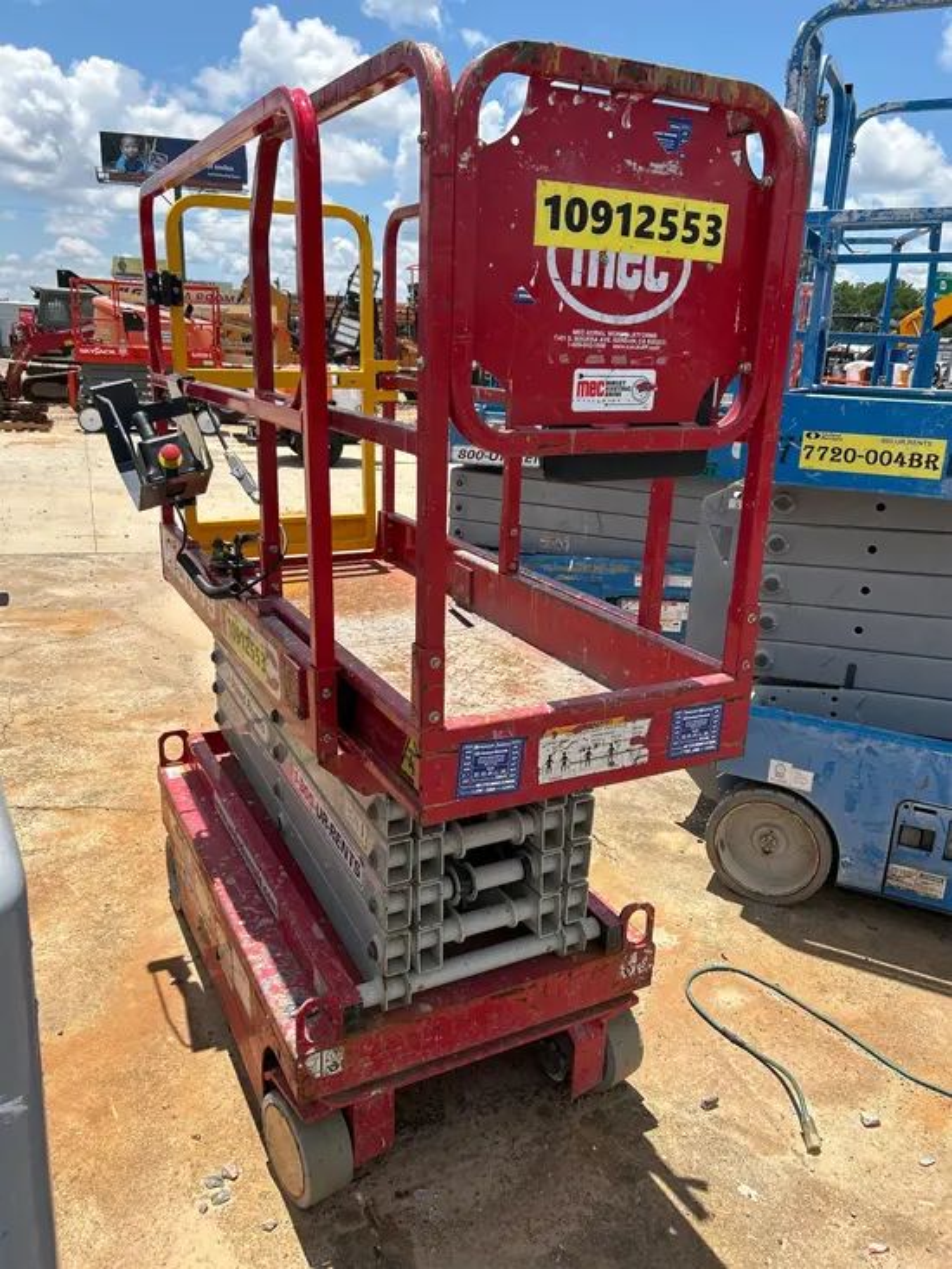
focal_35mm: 26
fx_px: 953
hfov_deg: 53.1
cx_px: 476
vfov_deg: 67.3
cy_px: 634
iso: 50
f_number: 1.5
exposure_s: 1/3460
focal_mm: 5.7
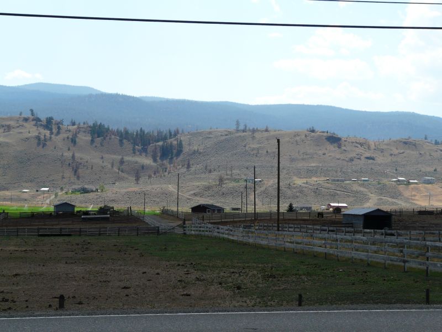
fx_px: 983
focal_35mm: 77
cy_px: 166
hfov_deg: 25.3
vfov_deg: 19.1
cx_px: 221
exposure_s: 1/500
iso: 100
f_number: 5.6
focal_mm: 12.6
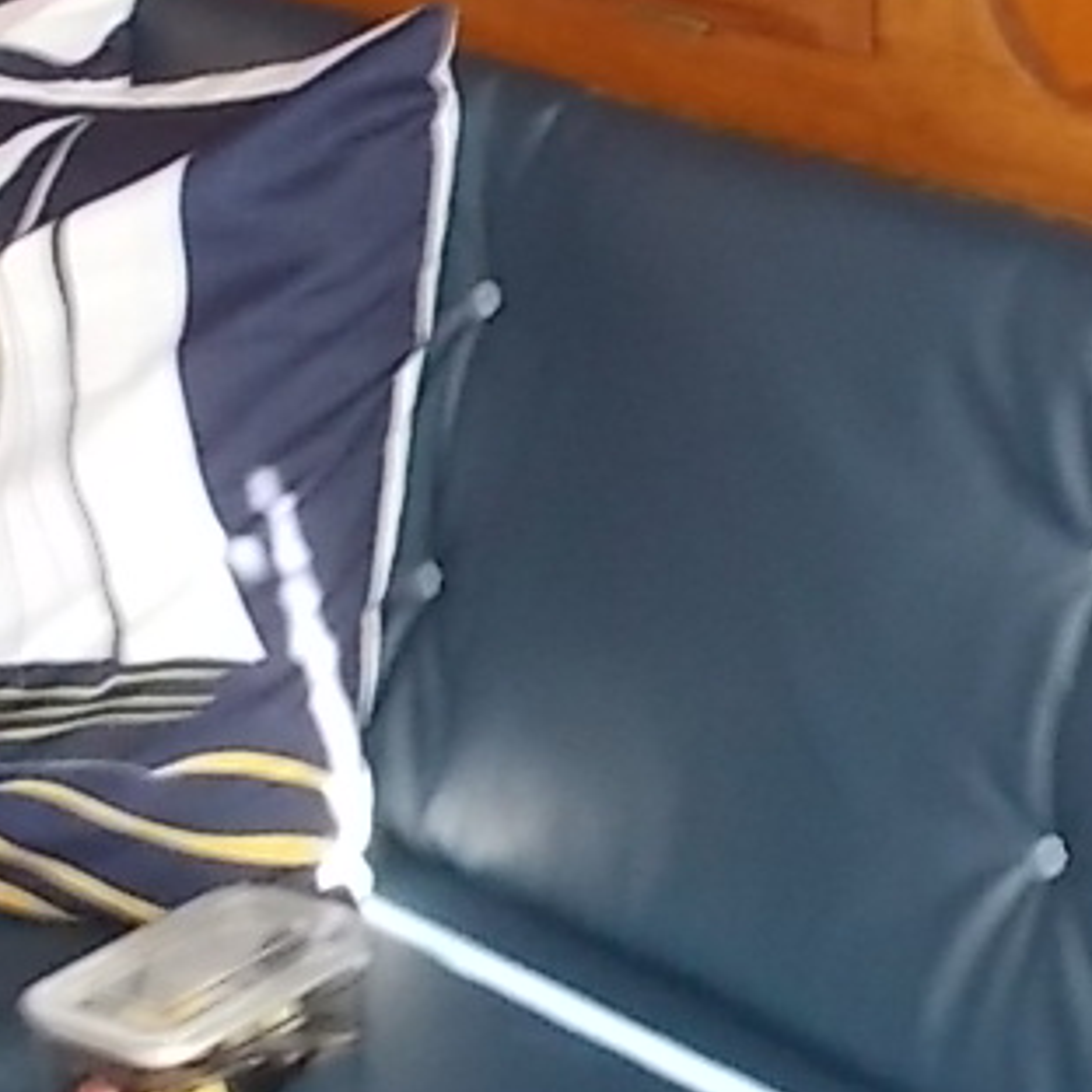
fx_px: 4211
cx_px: 1060
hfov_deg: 14.6
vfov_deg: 14.8
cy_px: 508
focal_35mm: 118
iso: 280
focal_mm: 4.6
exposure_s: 1/25
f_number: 3.2
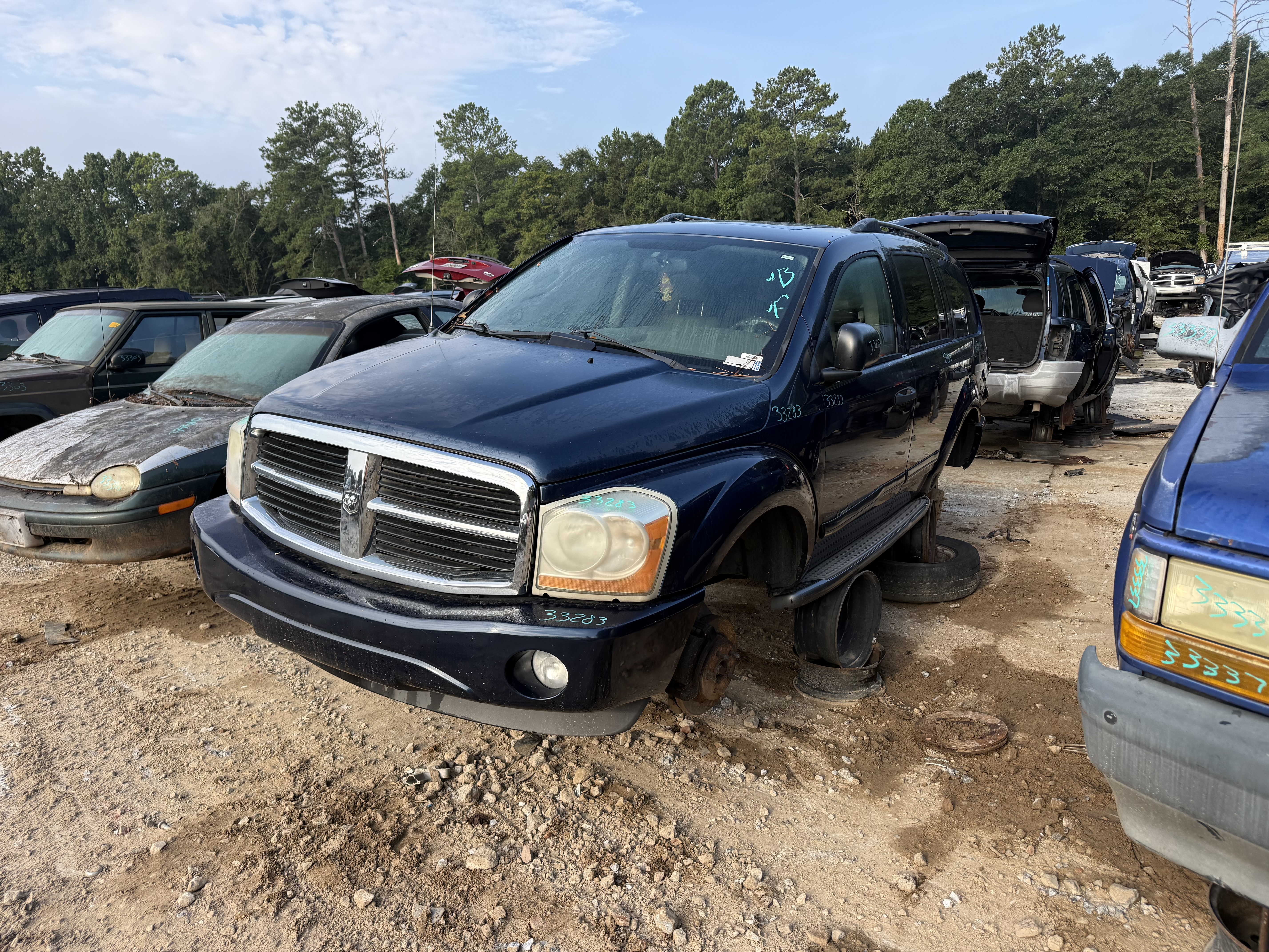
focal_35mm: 24
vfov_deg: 56.8
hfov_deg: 71.6
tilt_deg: -8.7
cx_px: 634
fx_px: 880
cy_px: 476
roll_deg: +7.2
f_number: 1.78
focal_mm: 6.76
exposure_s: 1/1271
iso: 100
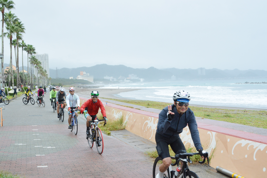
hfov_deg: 41.1
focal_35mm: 48
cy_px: 89
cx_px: 134
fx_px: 356
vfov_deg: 28.1
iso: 1250
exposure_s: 1/400
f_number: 10
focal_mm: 32
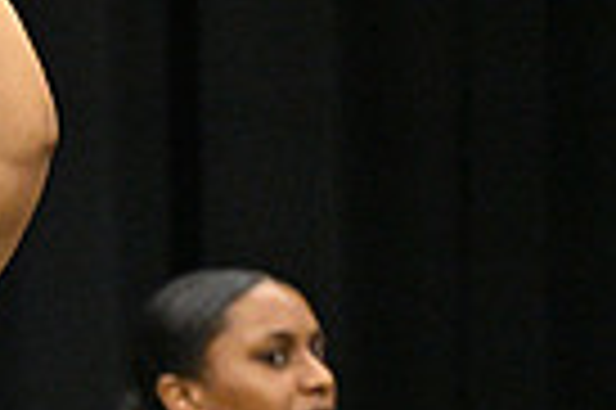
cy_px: 759
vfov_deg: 1.6
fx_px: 14527
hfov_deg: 2.4
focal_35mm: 850
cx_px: -656
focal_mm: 200
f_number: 2.8
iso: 6400
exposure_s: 1/640
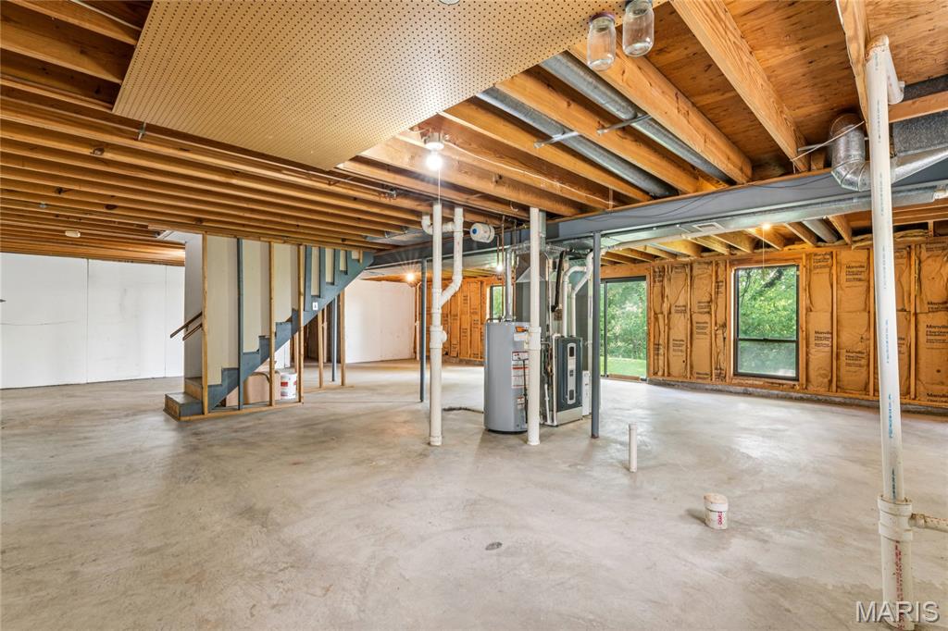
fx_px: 434
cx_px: 474
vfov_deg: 72.0
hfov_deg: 95.0
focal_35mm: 16
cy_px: 316
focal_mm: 16.5
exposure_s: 1/1.25
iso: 320
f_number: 13
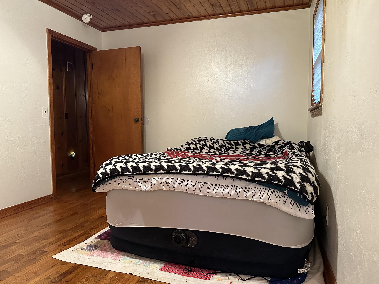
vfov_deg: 54.9
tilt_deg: -4.1
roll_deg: +0.0
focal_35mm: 25
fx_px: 274
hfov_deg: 69.4
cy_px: 145
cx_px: 196
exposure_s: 1/60
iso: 800
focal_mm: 6.86
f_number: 1.78
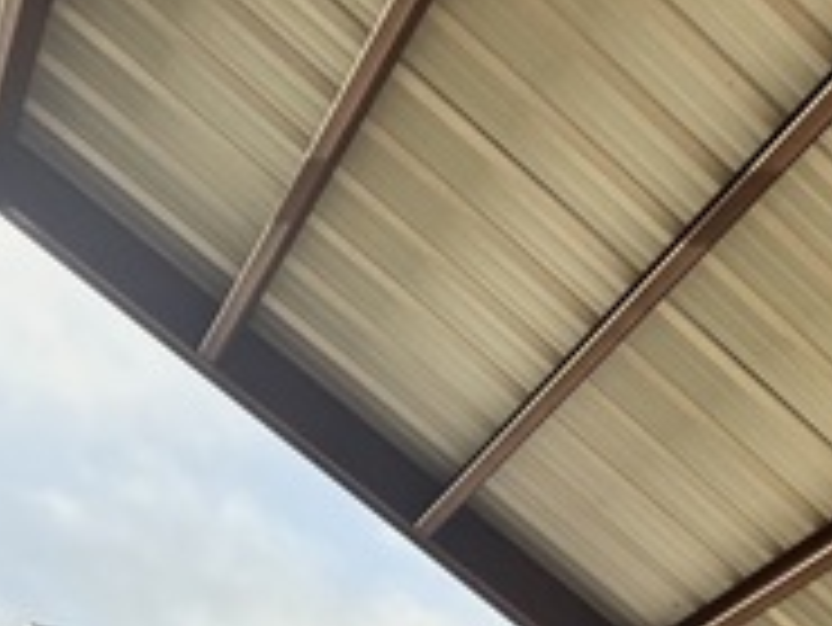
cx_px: 828
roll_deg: -0.6
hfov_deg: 22.6
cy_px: 1063
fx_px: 1996
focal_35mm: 83
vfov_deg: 15.7
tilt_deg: +4.3
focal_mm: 6.76
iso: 80
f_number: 1.78
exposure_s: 1/2041
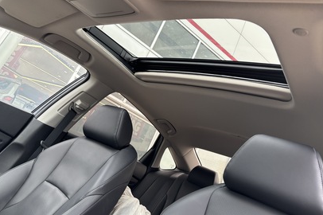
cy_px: 98
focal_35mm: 28
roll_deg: -24.0
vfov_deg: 46.3
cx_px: 165
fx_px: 251
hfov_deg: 65.5
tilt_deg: +18.1
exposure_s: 1/112
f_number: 1.6
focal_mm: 5.96
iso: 125
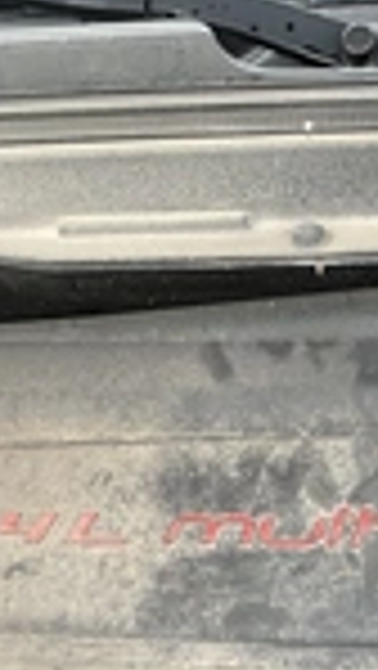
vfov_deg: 24.5
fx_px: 1512
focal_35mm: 85
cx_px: 198
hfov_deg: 14.2
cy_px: 567
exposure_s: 1/122
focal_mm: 3
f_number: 1.8
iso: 40
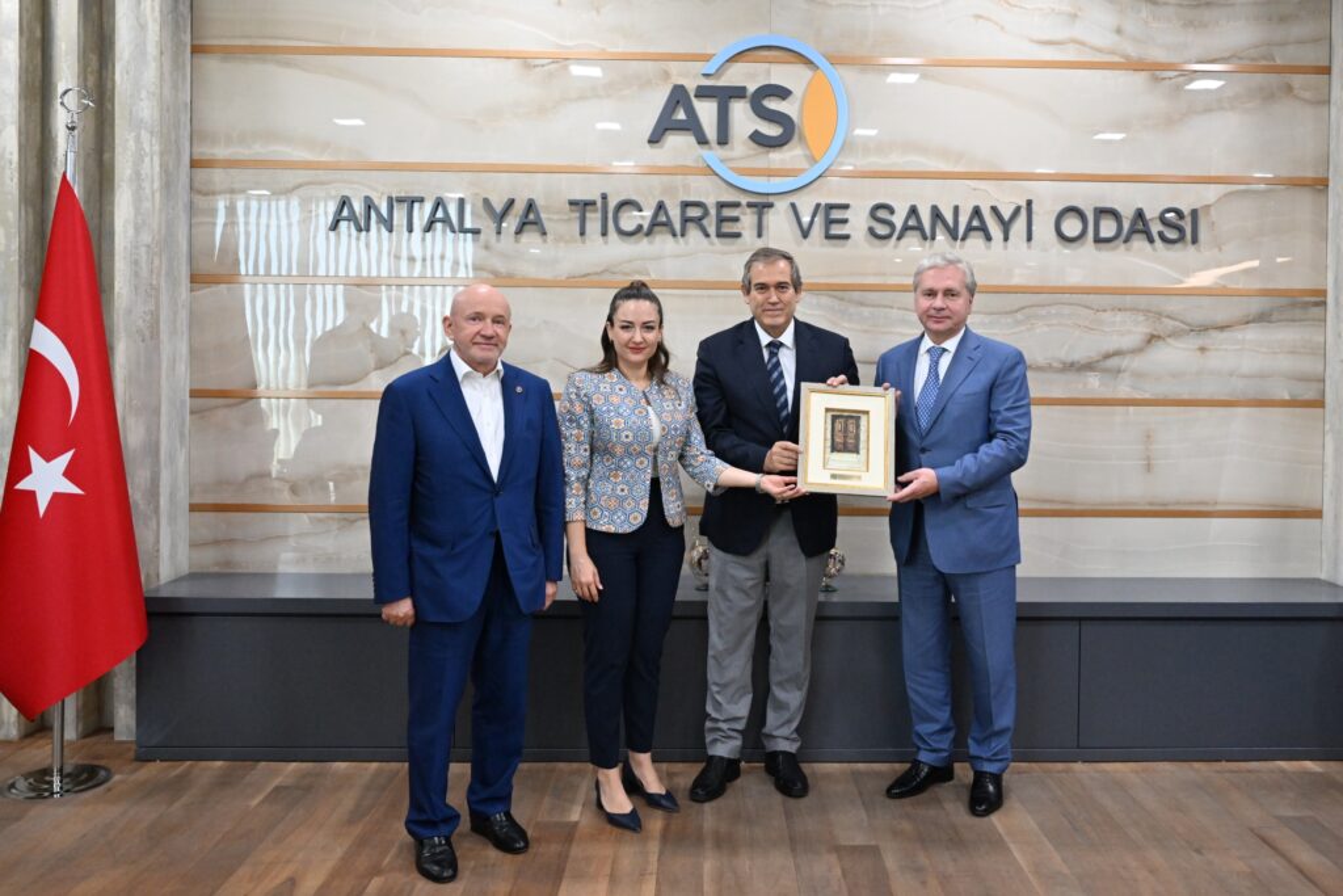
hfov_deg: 68.4
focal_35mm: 26
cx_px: 672
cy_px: 448
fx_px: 989
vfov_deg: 48.7
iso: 4000
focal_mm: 26.5
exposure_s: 1/323
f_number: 4.5
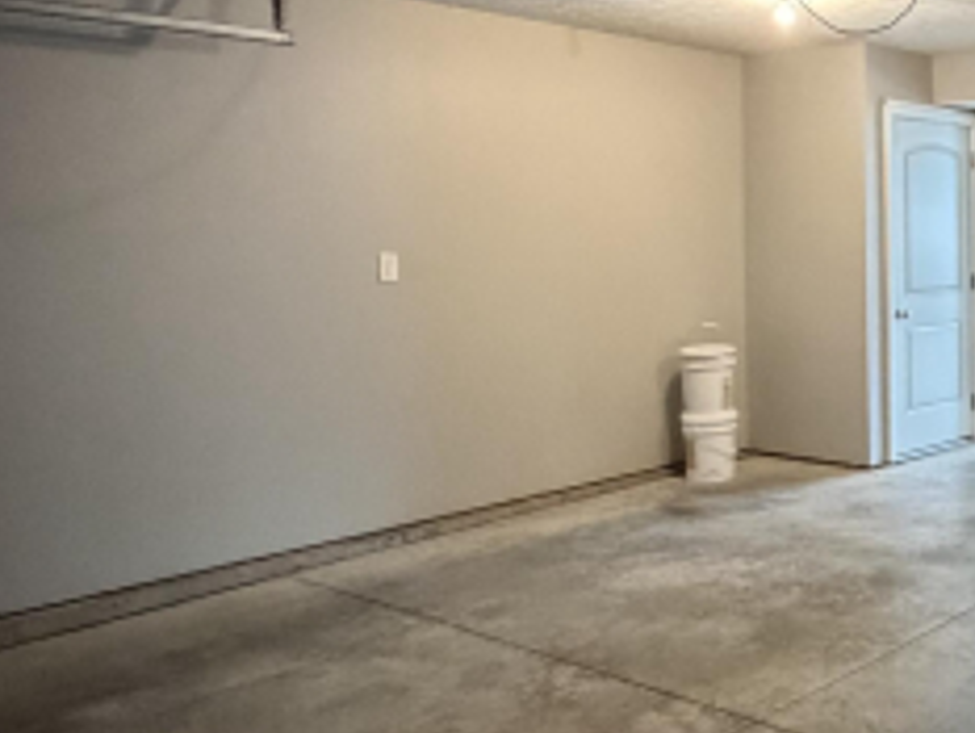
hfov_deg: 39.5
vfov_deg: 35.8
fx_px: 1127
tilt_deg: -1.7
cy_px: 268
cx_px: 1036
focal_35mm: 40
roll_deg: +1.6
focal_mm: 2.22
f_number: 2.2
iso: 1250
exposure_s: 1/60
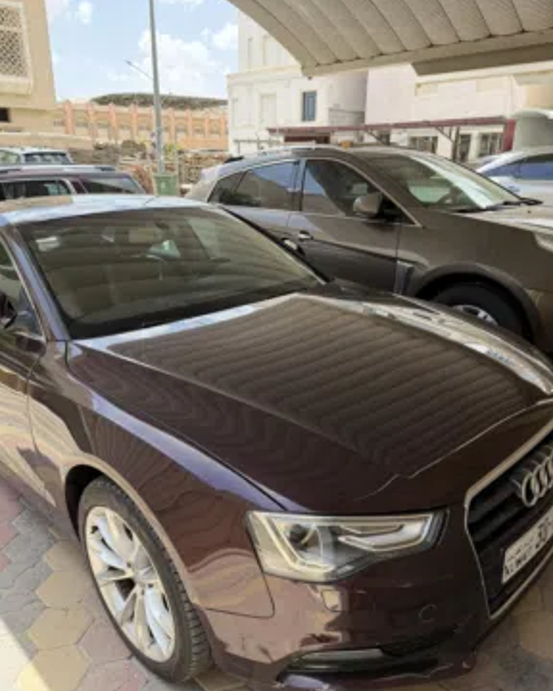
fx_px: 532
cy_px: 380
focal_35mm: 26
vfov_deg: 65.9
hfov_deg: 54.9
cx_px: 273
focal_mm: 6.76
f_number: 1.78
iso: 100
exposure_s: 1/1005
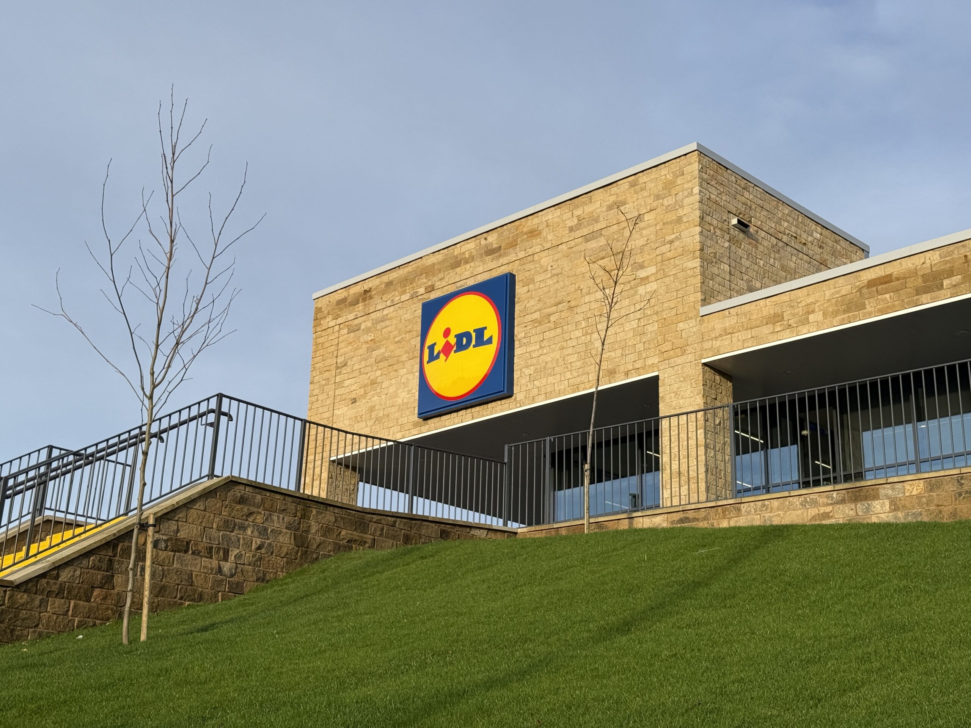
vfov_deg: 30.3
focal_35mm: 48
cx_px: 486
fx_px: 1346
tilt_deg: +20.1
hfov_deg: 39.7
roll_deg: -2.2
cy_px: 364
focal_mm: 6.76
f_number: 1.78
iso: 64
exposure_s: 1/2208
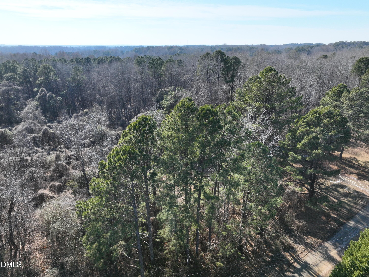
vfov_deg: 56.8
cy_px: 138
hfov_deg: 71.6
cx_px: 184
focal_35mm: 24
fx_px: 256
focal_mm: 12.29
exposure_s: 1/200
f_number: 11
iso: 100
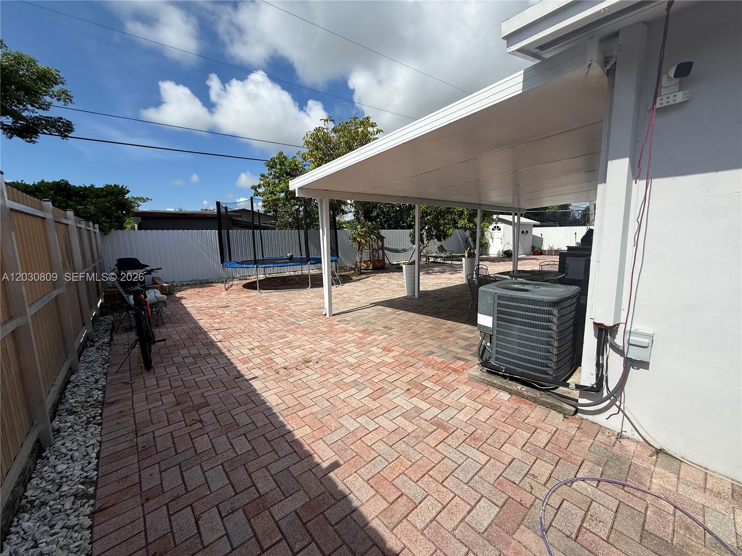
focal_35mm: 14
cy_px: 278
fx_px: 300
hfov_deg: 102.1
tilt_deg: -6.9
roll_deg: +0.6
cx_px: 371
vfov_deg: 85.7
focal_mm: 2.22
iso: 50
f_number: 2.2
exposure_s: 1/2976
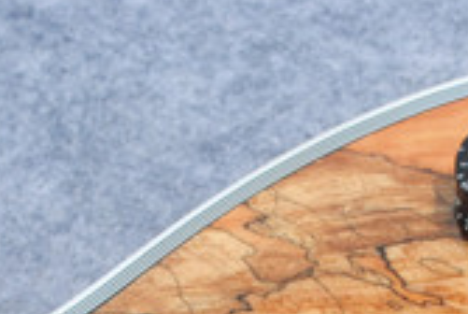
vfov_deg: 3.4
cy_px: 856
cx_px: 196
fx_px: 5144
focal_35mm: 395
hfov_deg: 5.2
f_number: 9
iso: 100
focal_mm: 44
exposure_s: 1/320
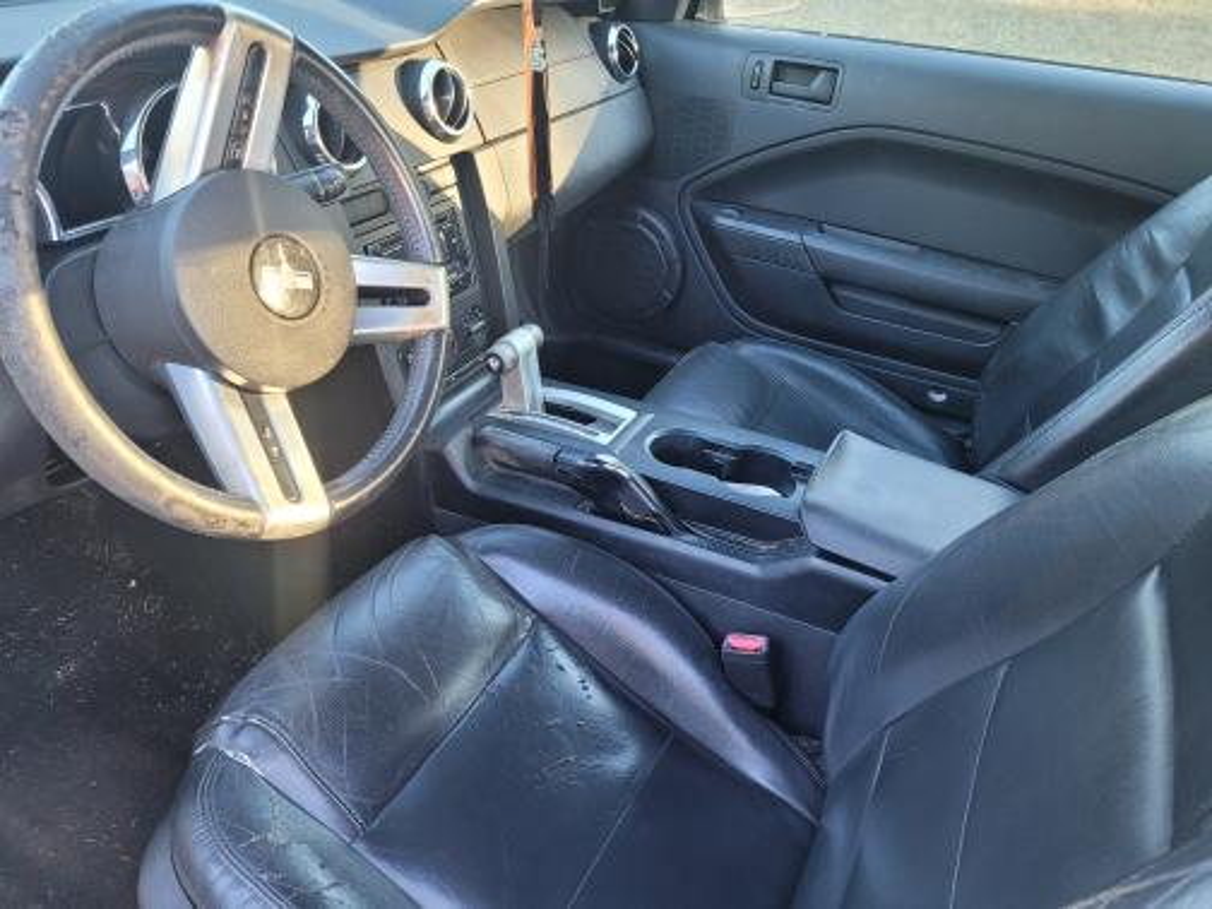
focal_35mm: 26
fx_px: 910
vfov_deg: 53.1
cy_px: 454
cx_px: 606
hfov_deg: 67.3
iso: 200
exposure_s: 1/60
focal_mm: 5.4
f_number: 1.8
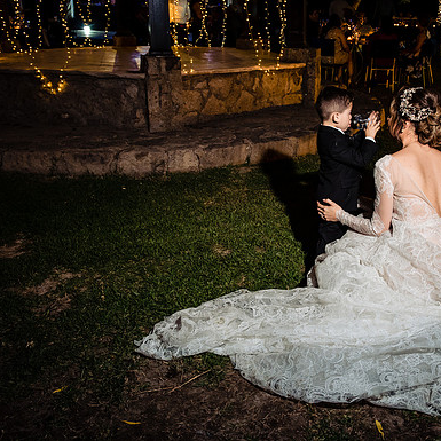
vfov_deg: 40.9
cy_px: 220
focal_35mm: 41
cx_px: 275
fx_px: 591
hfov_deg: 40.6
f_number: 7.1
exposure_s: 1/50
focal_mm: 32
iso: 1600
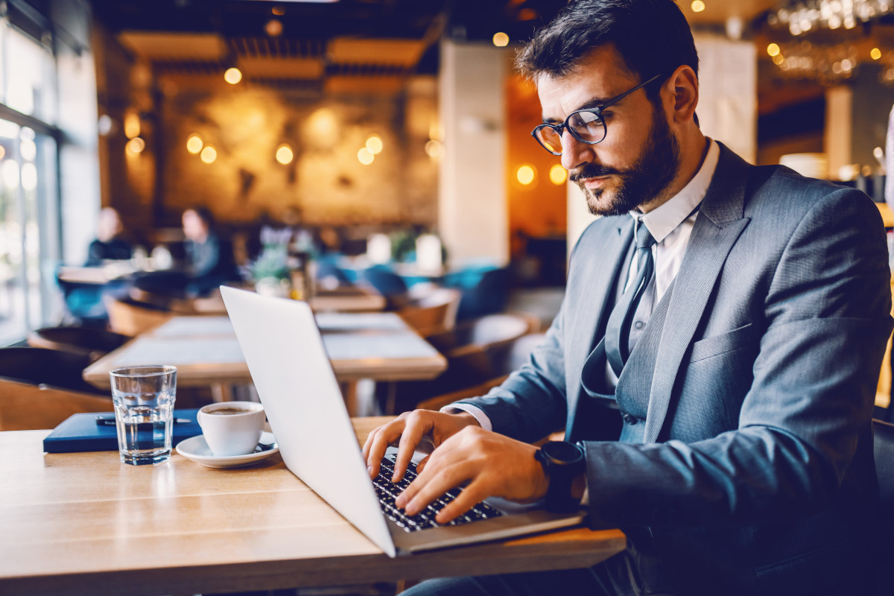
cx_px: 447
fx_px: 869
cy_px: 298
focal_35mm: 35
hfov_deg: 54.4
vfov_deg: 37.9
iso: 640
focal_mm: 35
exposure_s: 1/320
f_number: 1.8
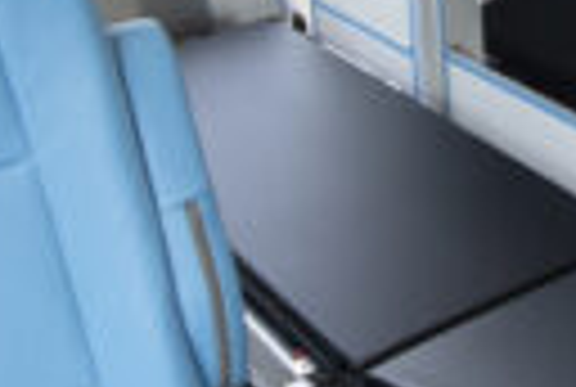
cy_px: -65
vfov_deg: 17.5
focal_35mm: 75
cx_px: 562
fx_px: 1203
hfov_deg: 25.7
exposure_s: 1/320
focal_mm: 16
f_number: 5.6
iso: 100
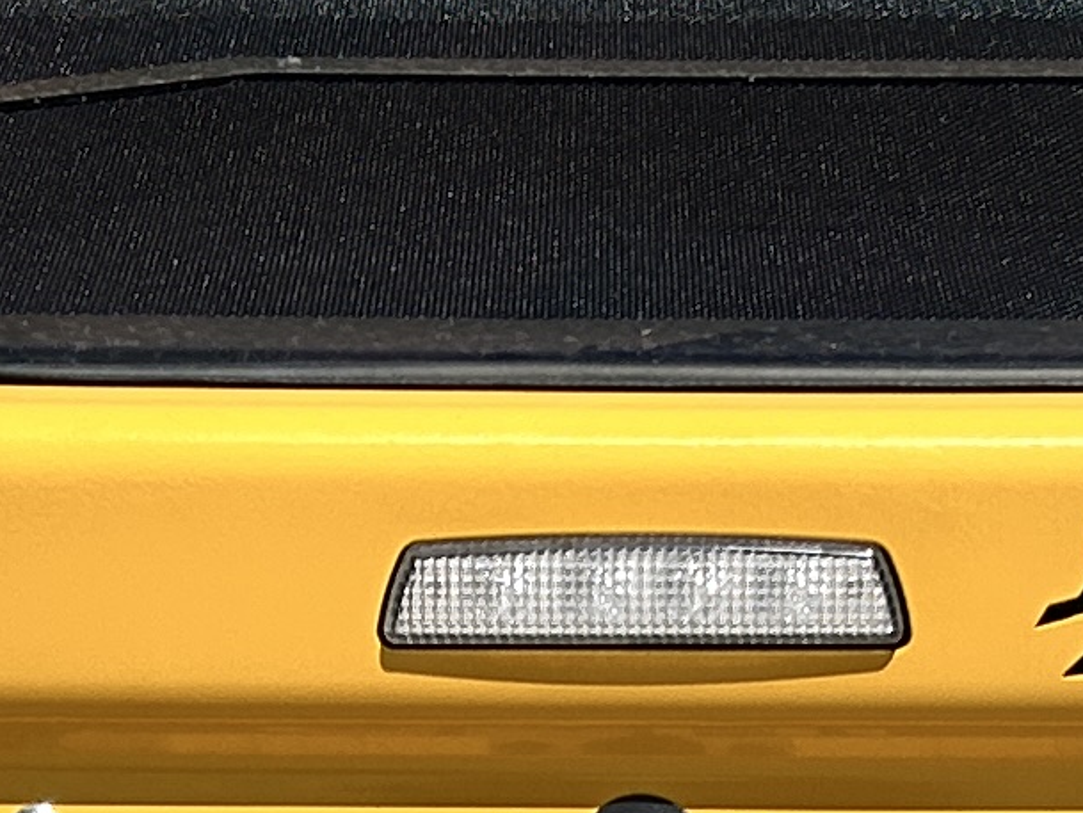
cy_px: 1309
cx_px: 564
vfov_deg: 8.4
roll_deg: +0.8
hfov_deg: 11.5
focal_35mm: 172
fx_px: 5382
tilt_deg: -11.3
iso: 50
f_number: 1.5
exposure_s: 1/6211
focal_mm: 5.7
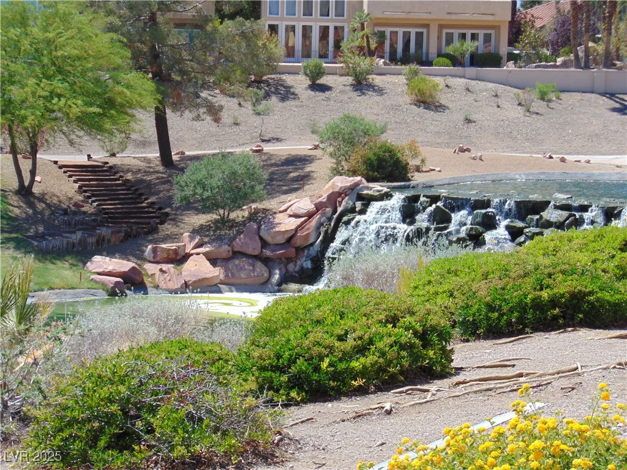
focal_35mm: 108
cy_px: 235
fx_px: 1956
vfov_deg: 13.7
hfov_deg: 18.2
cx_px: 314
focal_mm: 19.4
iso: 80
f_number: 3.9
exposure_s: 1/500
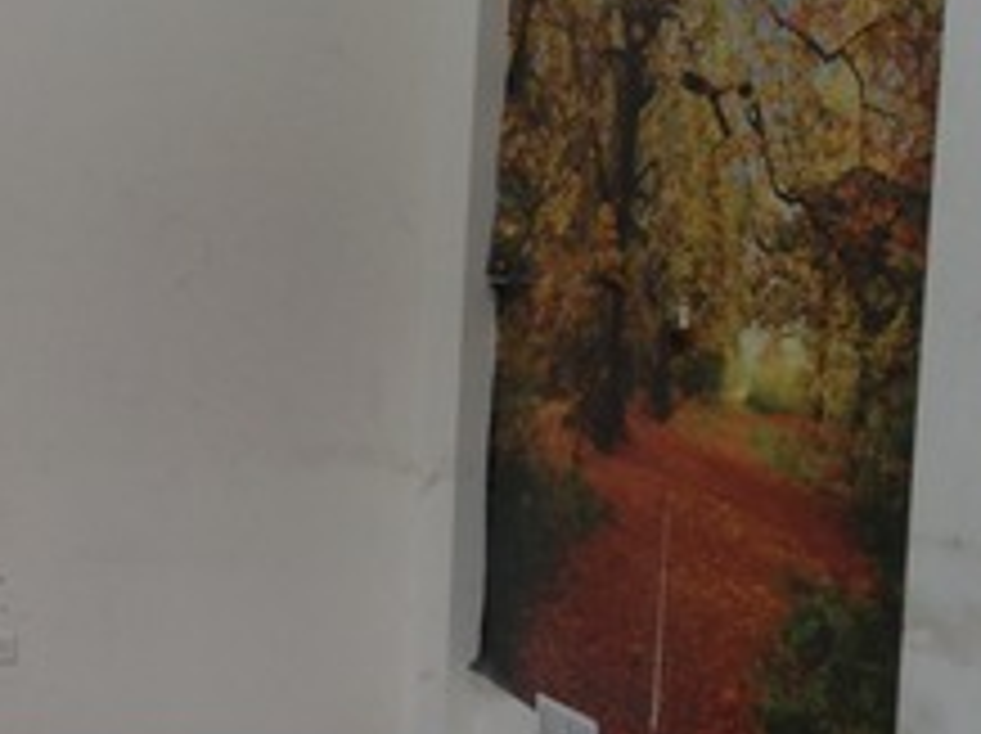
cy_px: 486
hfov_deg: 19.0
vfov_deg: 15.2
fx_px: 2746
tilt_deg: -7.3
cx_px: -238
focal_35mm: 97
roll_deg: -1.1
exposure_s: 1/20
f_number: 2.4
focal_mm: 4.12
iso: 64
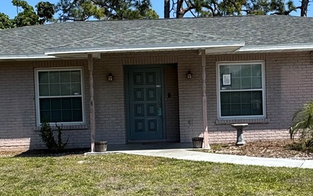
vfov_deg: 25.2
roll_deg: +1.6
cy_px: 123
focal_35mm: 51
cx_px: 179
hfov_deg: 39.5
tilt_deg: -1.1
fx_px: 435
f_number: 2.2
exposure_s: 1/1880
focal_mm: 2.22
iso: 50
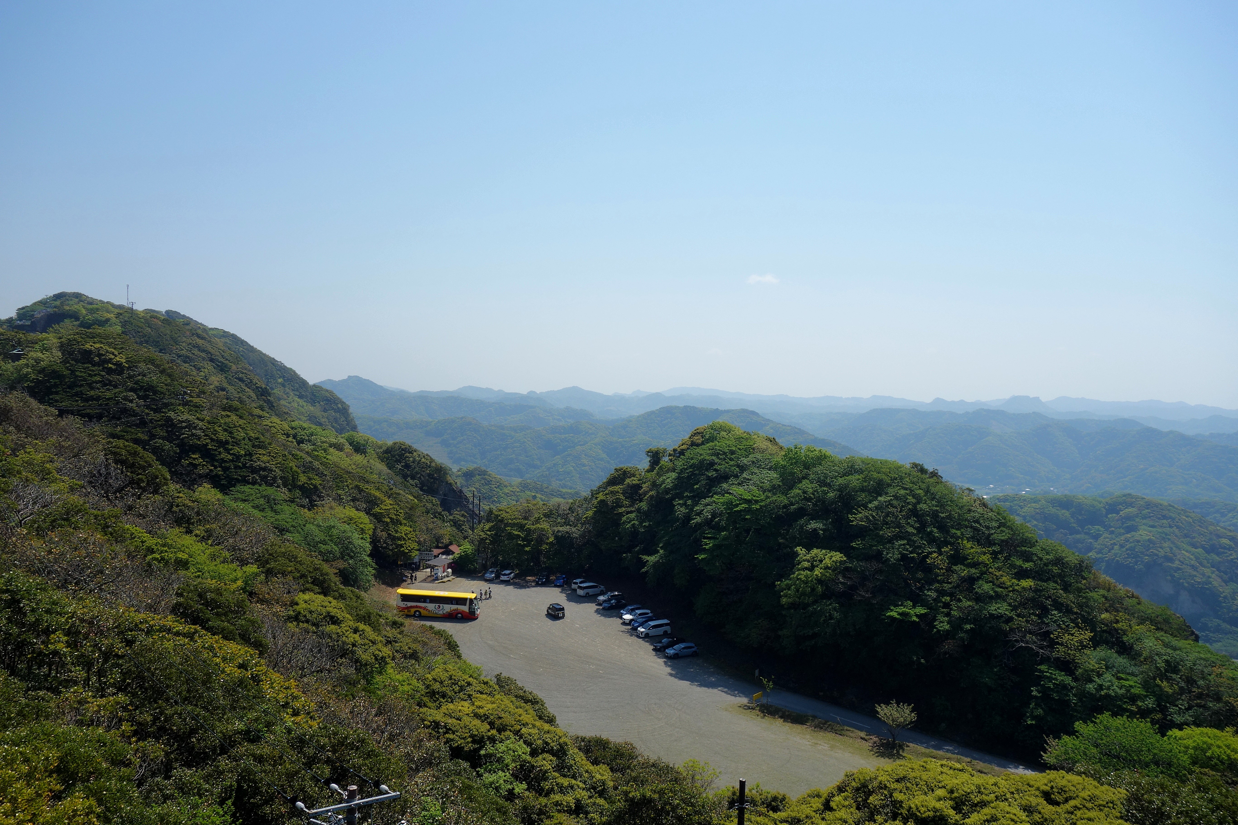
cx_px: 619
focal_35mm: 31
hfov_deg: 60.3
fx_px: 1066
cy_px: 412
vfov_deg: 42.3
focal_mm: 11.46
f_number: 5.6
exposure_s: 1/640
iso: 125
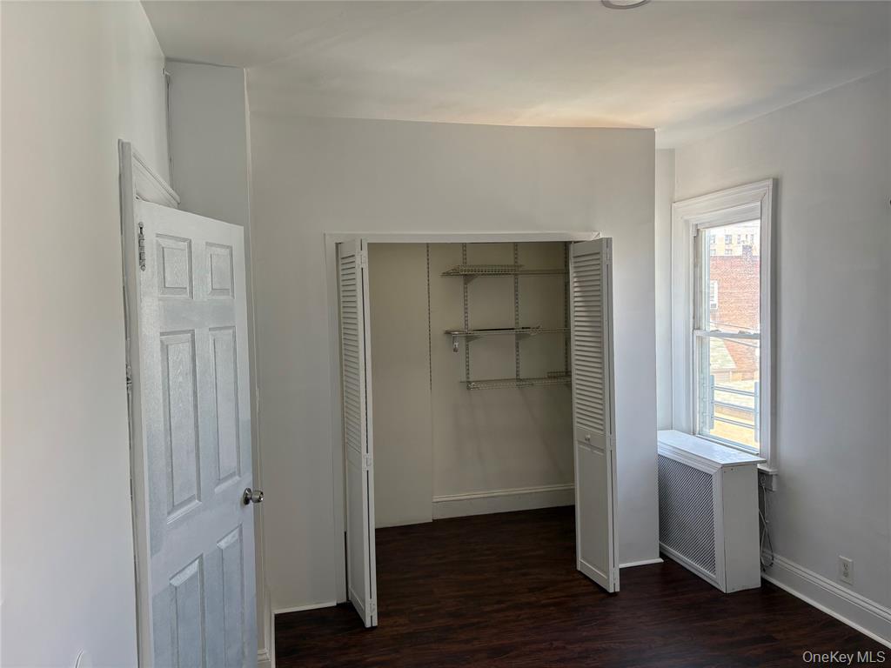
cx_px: 446
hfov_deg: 67.3
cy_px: 334
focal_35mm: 26
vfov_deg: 53.1
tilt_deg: -3.3
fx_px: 669
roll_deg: +0.8
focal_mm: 5.96
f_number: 1.6
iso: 100
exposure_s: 1/185
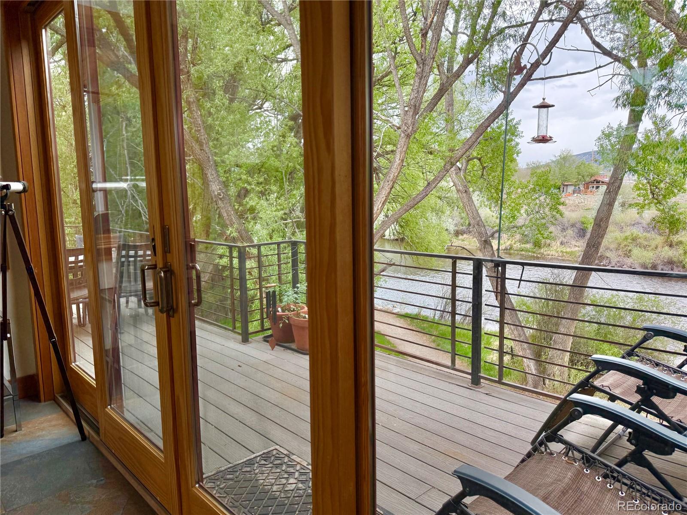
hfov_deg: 71.6
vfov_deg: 56.8
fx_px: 476
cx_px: 344
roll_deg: +0.7
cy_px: 258
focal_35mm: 24
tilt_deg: -7.8
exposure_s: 1/840
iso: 80
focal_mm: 6.76
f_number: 1.78
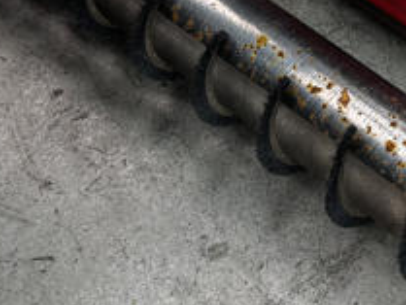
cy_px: 33
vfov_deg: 15.9
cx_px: 390
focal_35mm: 92
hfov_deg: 20.7
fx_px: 1080
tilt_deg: -52.1
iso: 200
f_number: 1.78
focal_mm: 6.76
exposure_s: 1/120
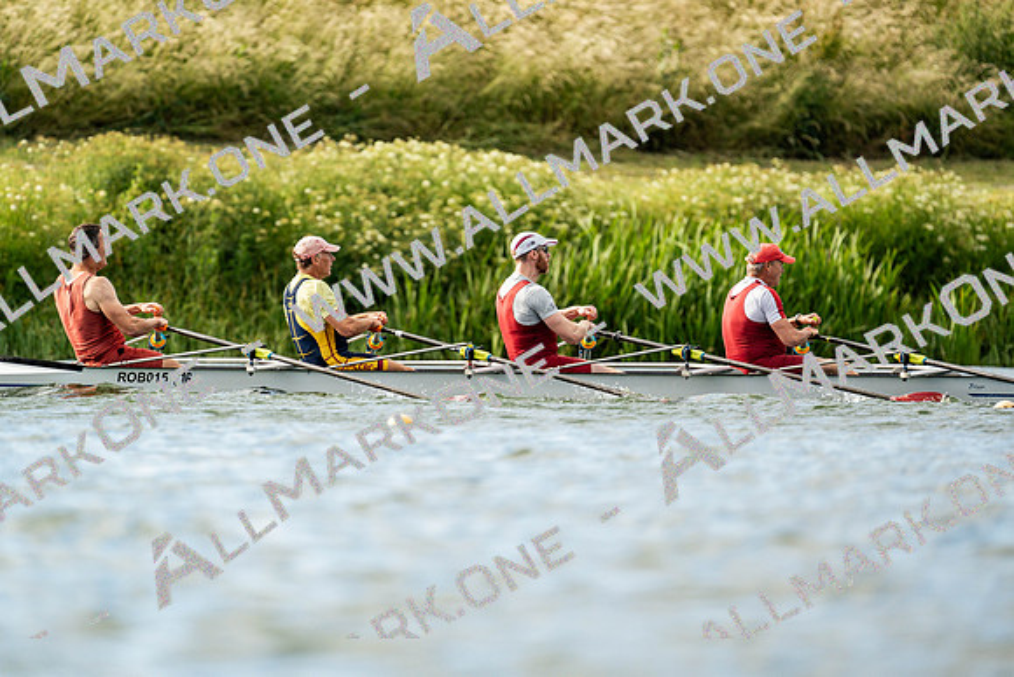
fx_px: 16903
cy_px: 338
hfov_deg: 3.4
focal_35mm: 600
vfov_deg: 2.3
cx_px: 507
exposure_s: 1/2000
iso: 400
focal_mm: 600
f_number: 6.3
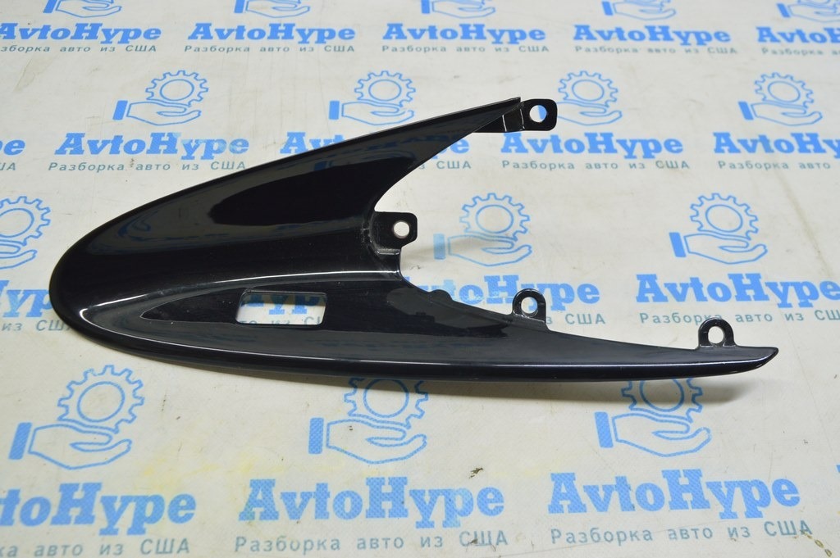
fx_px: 769
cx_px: 420
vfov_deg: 39.9
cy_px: 279
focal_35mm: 33
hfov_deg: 57.3
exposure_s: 1/20
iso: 400
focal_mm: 22
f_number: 5.6
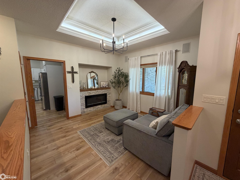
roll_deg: +0.4
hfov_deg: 102.1
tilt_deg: -7.8
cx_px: 120
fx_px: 97
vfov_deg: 85.7
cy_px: 90
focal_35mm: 14
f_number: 2.2
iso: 250
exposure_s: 1/120
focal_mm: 2.22
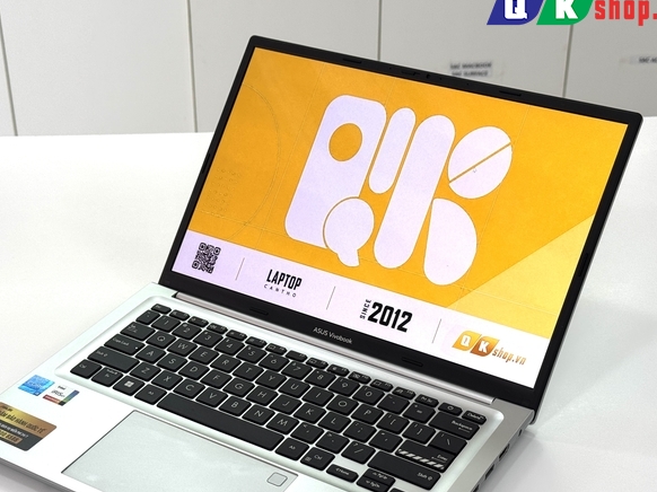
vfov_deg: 22.2
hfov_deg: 29.3
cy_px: 305
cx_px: 271
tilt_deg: -31.5
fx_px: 1252
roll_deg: +2.7
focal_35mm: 66
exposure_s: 1/228
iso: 64
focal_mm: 6.76
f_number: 1.78
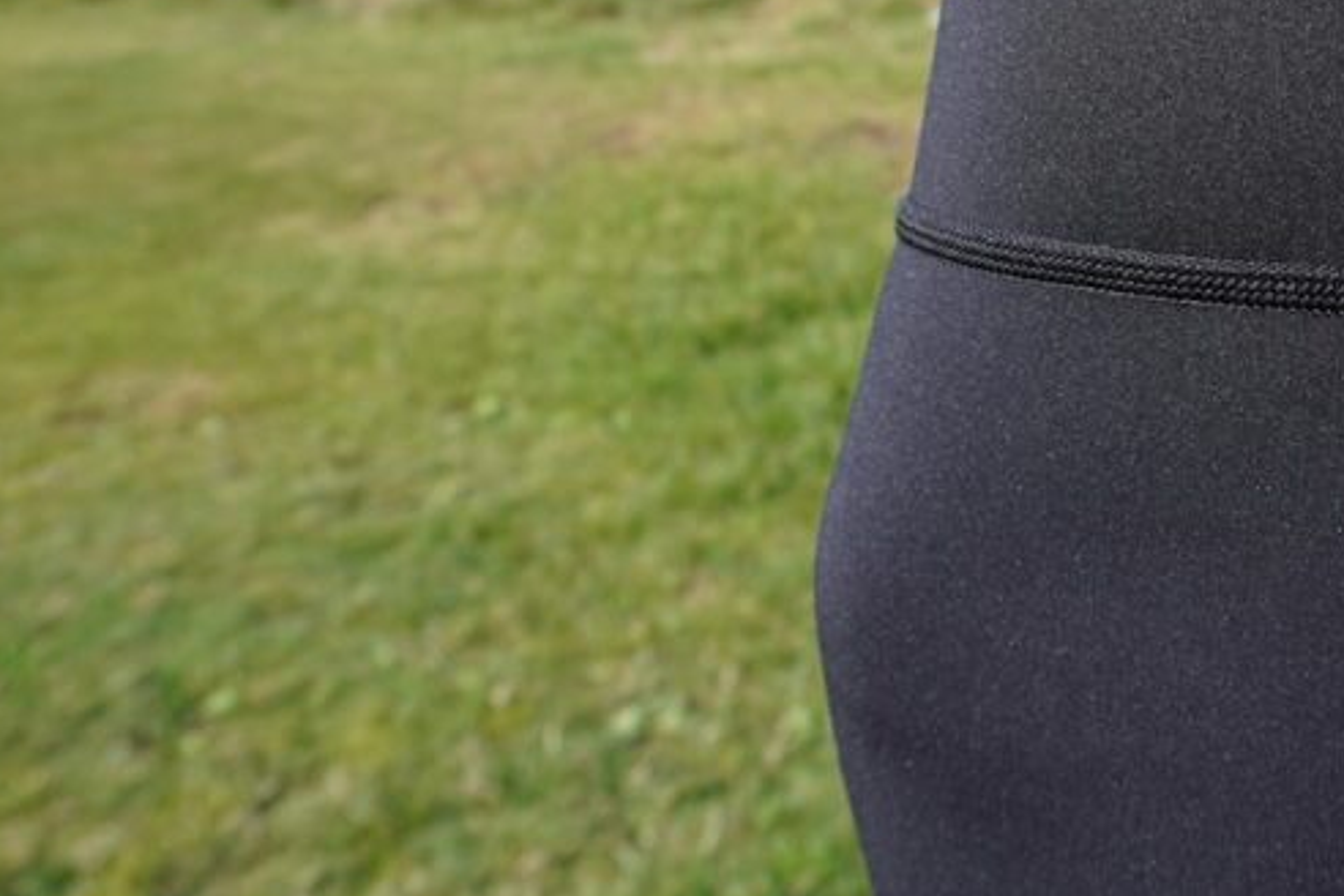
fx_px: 1867
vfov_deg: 25.8
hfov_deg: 37.9
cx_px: 1112
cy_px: 23
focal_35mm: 50
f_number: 6.3
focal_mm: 16
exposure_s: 1/160
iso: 100
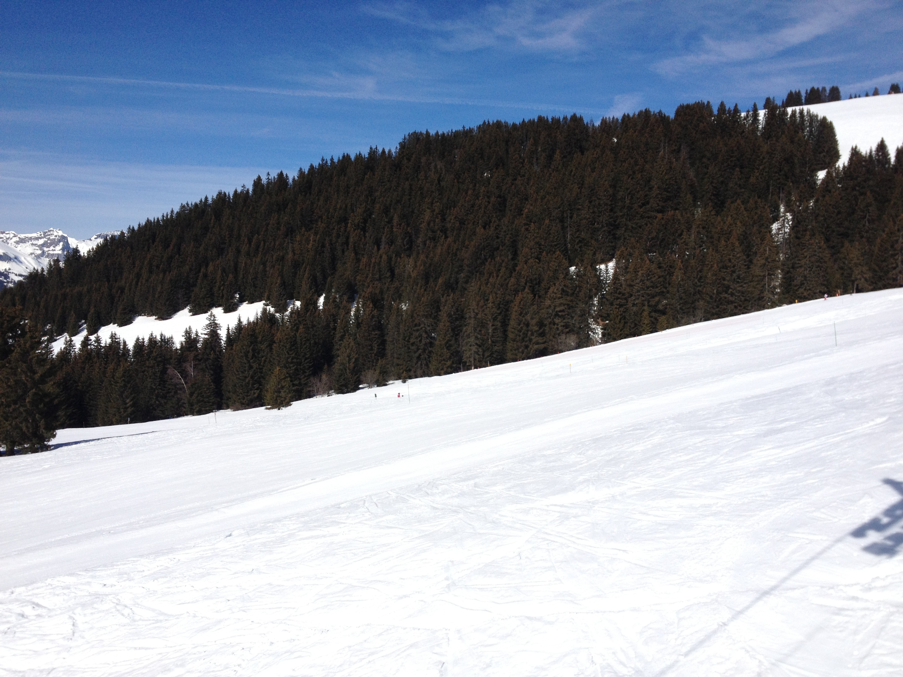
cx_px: 452
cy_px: 338
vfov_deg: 40.7
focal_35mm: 35
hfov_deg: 52.6
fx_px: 913
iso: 64
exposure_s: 1/4255
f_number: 2.4
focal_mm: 4.28
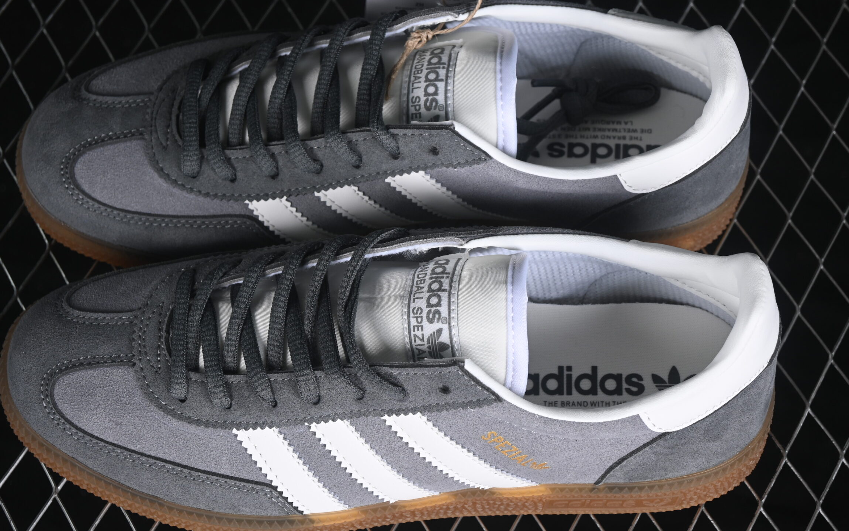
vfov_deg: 15.4
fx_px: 1967
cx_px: 390
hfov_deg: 24.4
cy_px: 275
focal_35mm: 85
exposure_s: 1/80
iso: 160
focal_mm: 50
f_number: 7.1
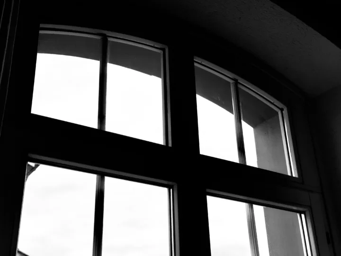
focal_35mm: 48
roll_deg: +2.1
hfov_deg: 39.7
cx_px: 170
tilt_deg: +27.3
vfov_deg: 30.3
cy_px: 128
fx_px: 473
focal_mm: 6.76
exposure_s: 1/832
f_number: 1.78
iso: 64
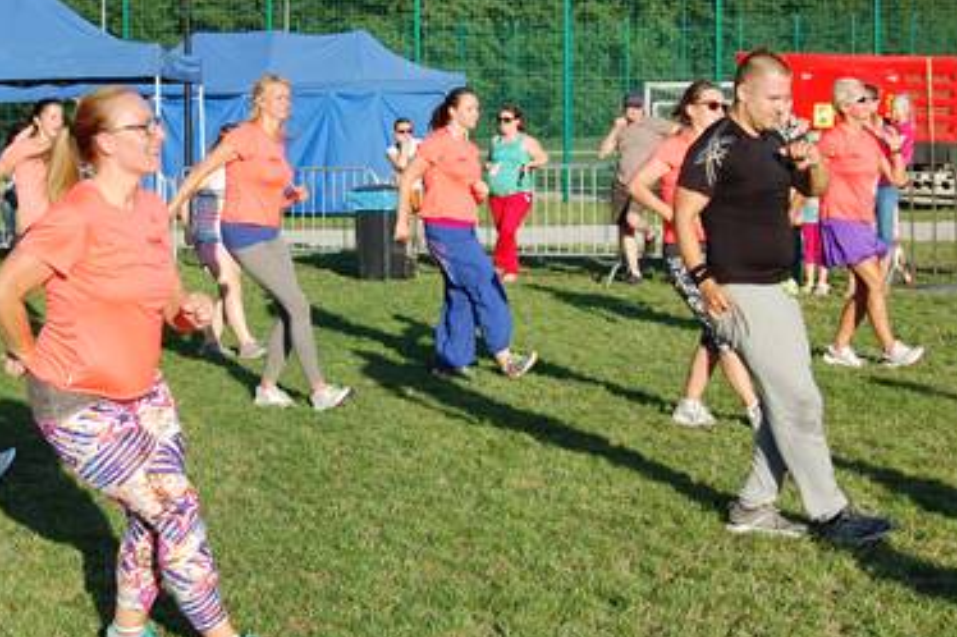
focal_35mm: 77
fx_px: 2046
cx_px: 292
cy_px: 262
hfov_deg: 26.1
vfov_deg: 17.7
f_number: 9
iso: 200
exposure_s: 1/320
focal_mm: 32
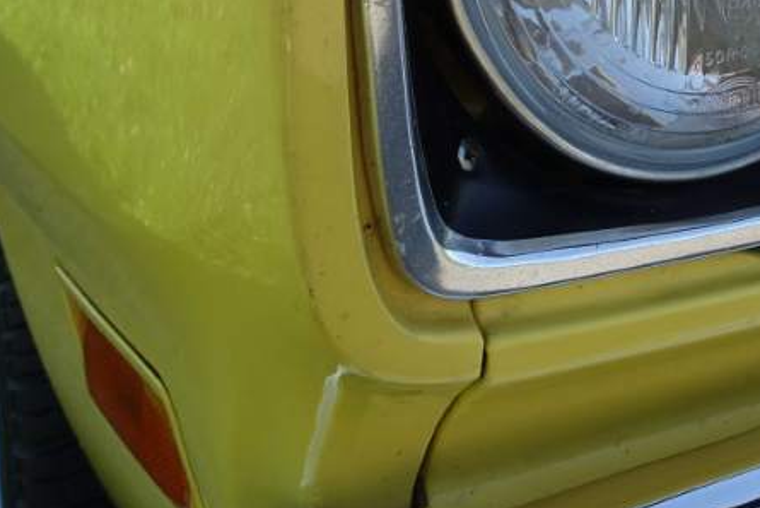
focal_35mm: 75
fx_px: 1584
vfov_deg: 17.2
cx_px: 924
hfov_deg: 24.3
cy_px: -144
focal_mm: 10.51
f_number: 4
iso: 125
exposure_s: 1/400
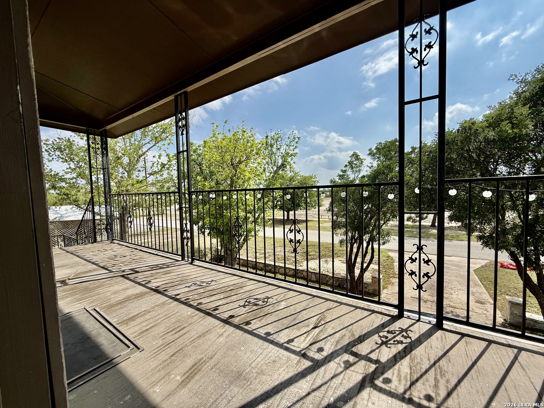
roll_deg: +2.2
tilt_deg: -3.0
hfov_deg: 102.1
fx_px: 220
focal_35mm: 14
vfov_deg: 85.7
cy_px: 204
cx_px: 272
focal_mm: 2.22
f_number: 2.2
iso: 50
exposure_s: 1/2611
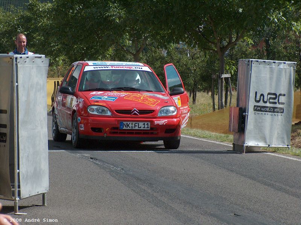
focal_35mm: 218
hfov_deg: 9.1
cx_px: 150
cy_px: 112
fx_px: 1893
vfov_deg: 6.8
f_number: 5.09
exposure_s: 1/1000
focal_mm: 44.63
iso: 200
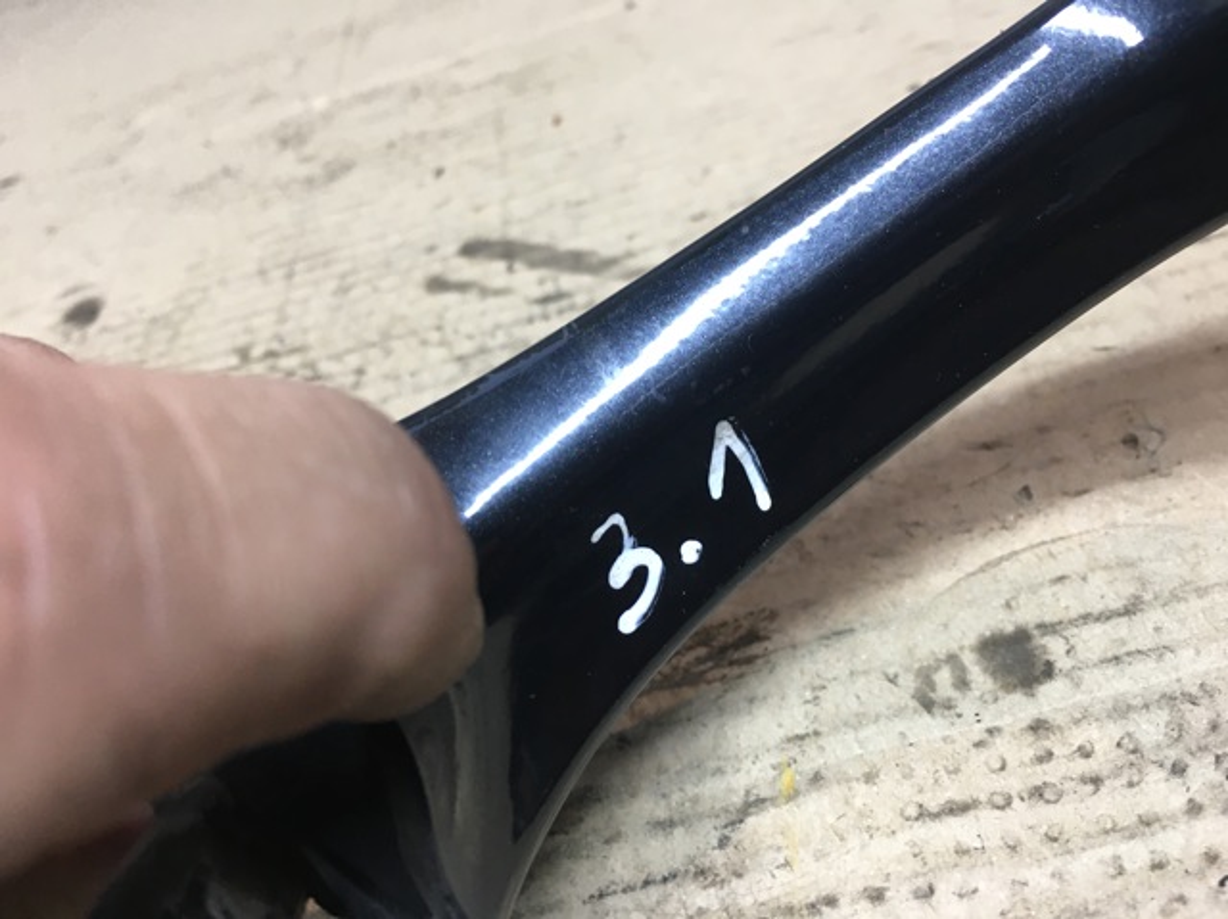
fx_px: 1028
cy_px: 460
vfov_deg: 48.2
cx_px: 614
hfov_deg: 61.7
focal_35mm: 29
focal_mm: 4.15
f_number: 2.2
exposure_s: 1/33
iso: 100
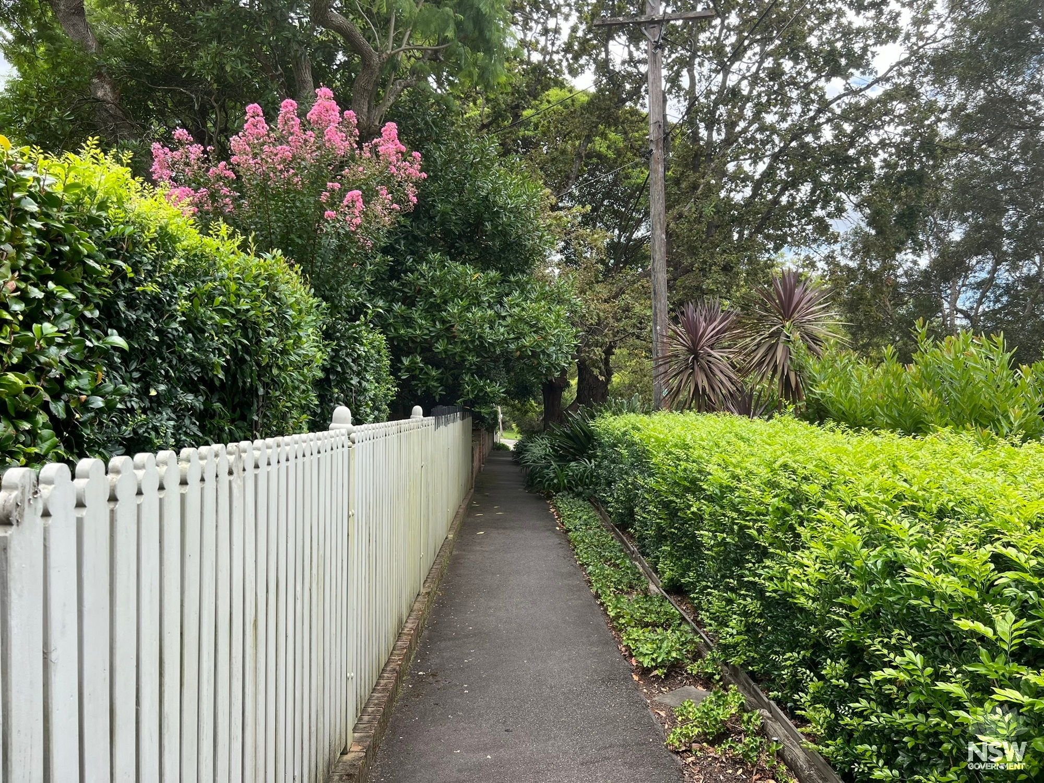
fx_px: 784
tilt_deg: +0.3
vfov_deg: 53.1
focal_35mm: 26
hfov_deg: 67.3
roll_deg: +1.5
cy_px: 392
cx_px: 522
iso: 50
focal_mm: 5.7
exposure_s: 1/924
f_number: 1.5
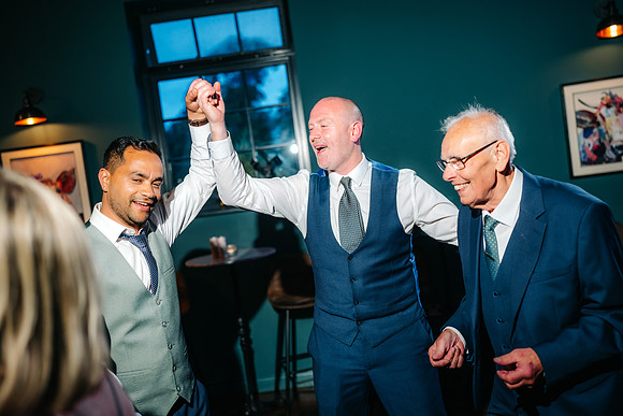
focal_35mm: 35
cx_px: 312
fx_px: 606
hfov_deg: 54.4
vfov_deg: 37.9
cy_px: 208
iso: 400
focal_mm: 35
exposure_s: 1/200
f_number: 1.8
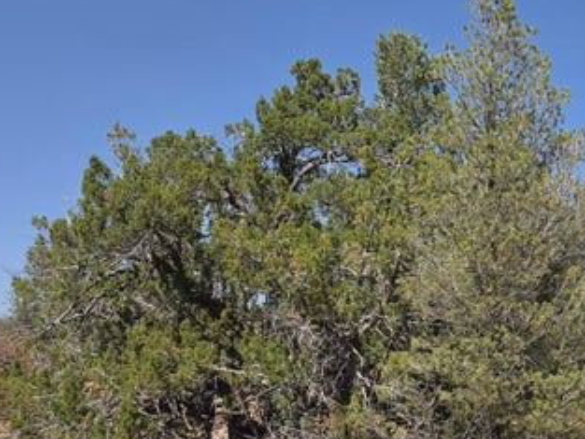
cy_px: 318
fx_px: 795
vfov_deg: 30.5
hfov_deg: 37.4
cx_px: 540
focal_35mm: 47
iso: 64
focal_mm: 6.5
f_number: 1.4
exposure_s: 1/7058
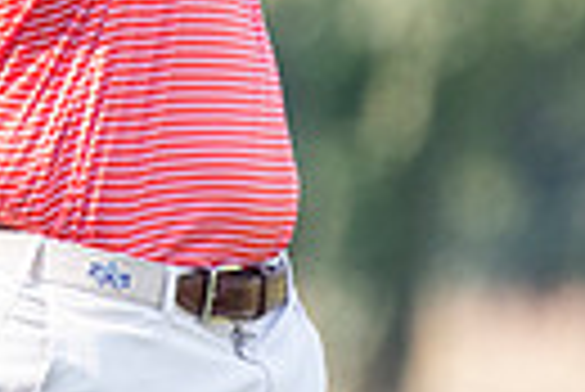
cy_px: -444
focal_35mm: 2951
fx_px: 48007
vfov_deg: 0.5
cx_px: 40
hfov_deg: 0.7
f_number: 5.6
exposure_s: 1/800
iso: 1000
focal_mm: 440
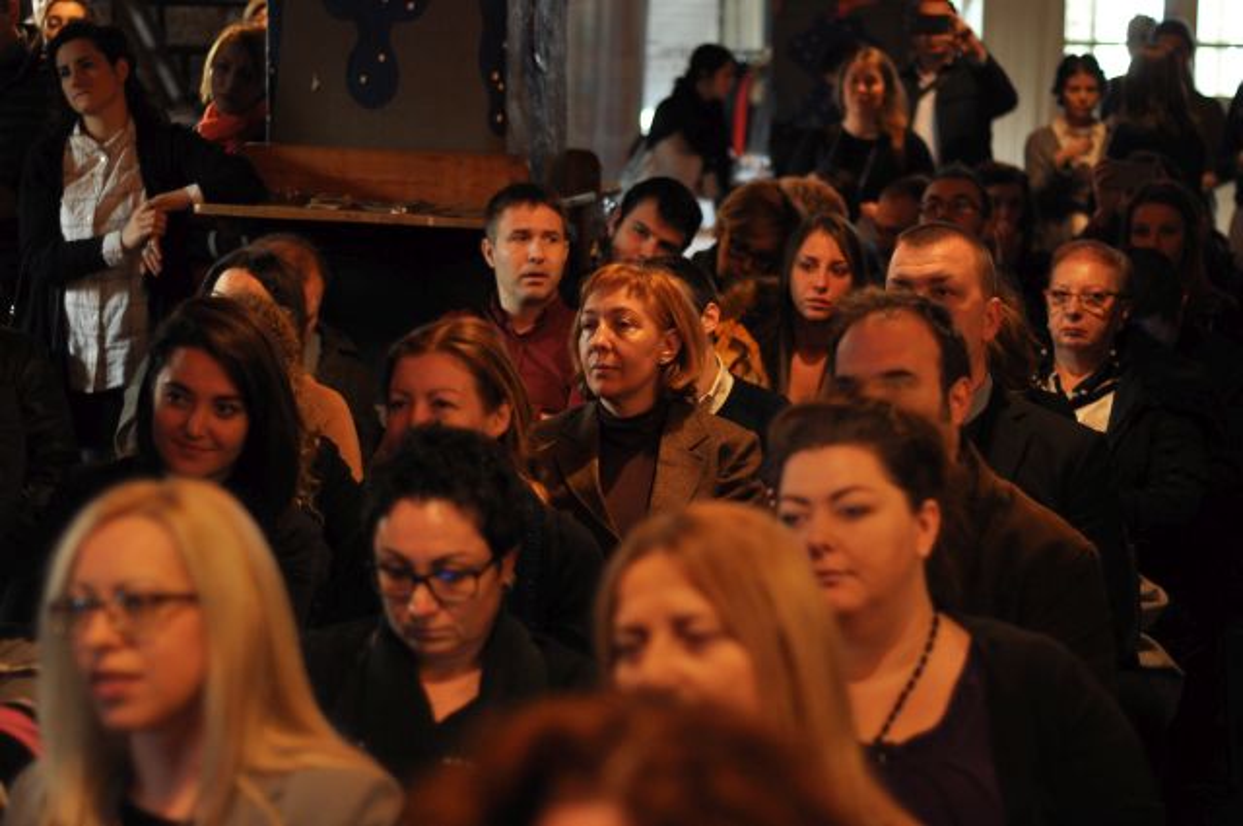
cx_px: 622
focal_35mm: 75
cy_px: 413
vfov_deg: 18.1
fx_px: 2586
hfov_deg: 27.0
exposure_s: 1/80
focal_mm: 50
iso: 500
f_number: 1.8
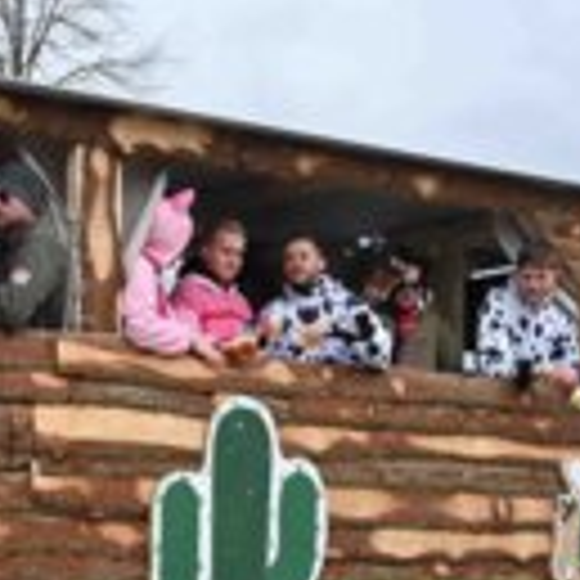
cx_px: 175
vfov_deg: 20.0
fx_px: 1617
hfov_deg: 20.2
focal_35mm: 85
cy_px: 517
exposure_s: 1/500
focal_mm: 32.5
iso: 2500
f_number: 13
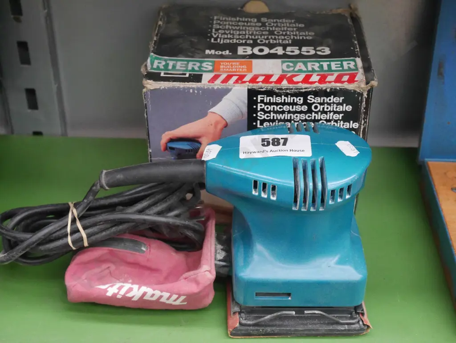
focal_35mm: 56
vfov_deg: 26.1
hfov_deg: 34.3
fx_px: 738
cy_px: 172
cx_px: 228
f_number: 5.4
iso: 3200
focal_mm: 28
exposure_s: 1/30
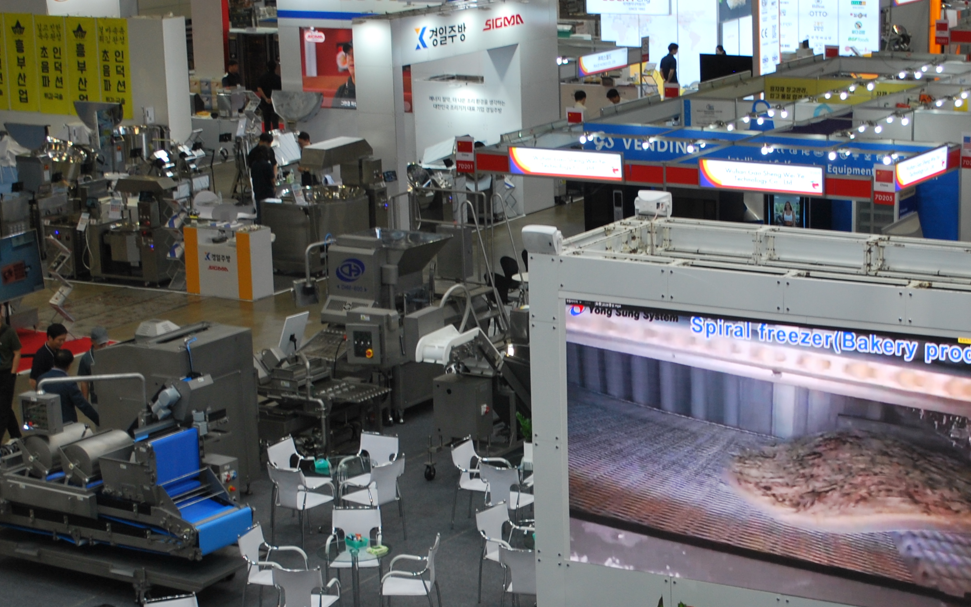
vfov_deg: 14.8
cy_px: 424
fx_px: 2329
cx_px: 586
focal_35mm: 88
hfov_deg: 23.5
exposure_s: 1/60
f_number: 4.8
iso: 200
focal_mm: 30
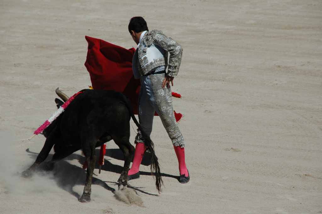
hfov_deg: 6.9
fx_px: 2680
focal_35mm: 300
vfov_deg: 4.6
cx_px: 161
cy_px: 107
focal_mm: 200
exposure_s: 1/2500
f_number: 8
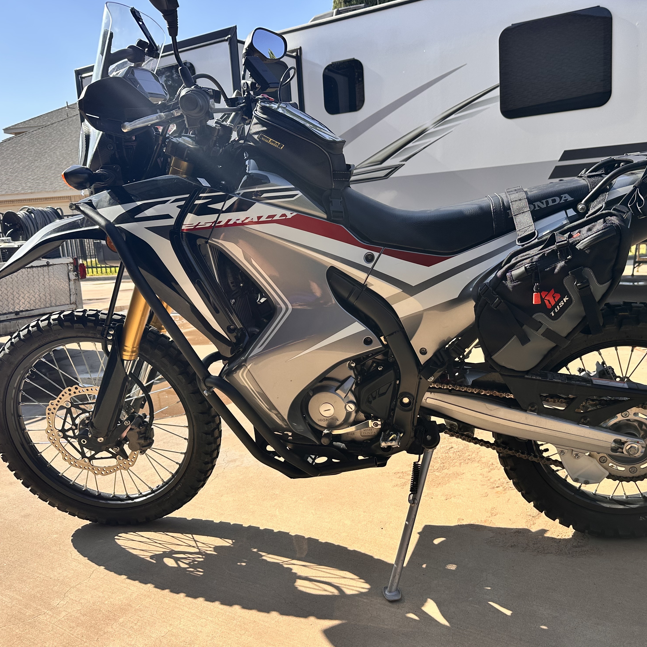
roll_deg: +3.6
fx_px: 613
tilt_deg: -9.4
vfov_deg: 55.6
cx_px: 385
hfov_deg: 55.3
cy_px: 329
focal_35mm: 29
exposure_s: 1/2299
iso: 80
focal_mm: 6.86
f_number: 1.78
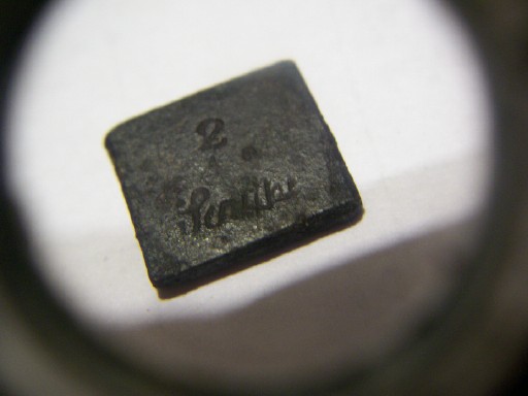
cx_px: 264
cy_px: 198
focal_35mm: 34
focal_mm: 5.6
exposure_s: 1/8
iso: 160
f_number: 2.7
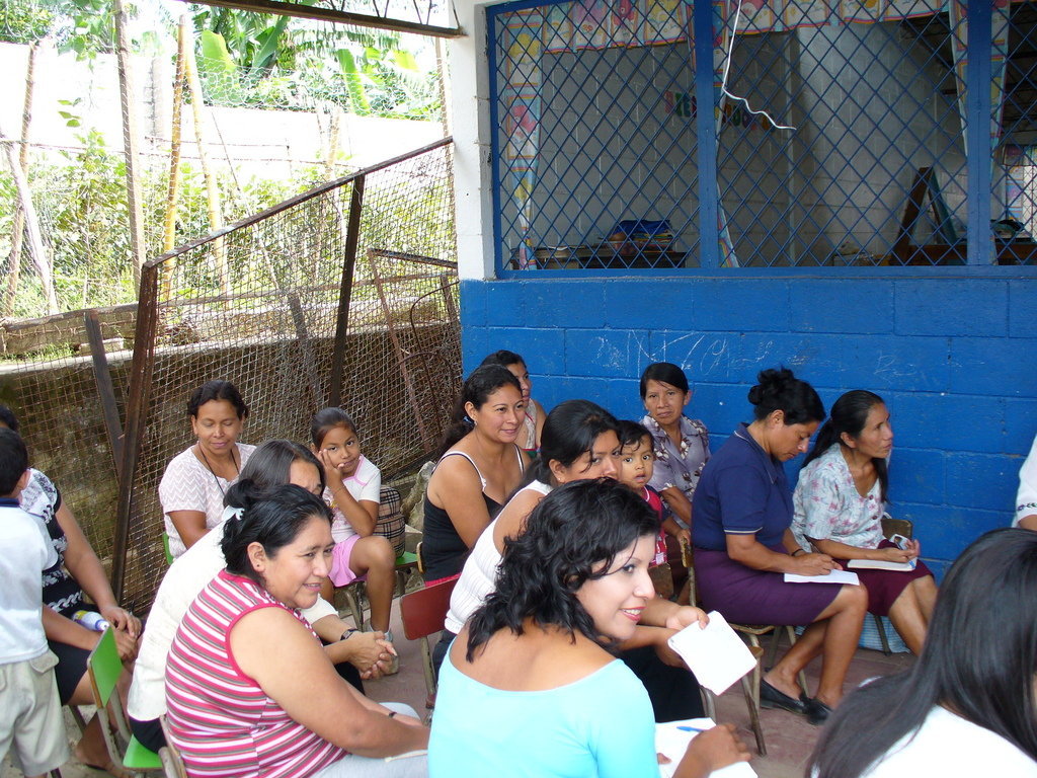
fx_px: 1108
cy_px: 389
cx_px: 518
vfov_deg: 38.7
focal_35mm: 37
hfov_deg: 50.1
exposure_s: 1/160
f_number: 2.8
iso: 80
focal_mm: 6.1
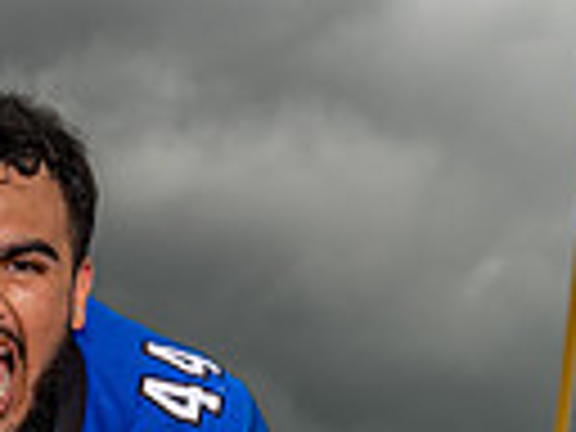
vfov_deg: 10.4
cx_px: -22
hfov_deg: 15.1
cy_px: 954
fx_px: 2130
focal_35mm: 128
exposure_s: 1/250
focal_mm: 38
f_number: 5.6
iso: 100
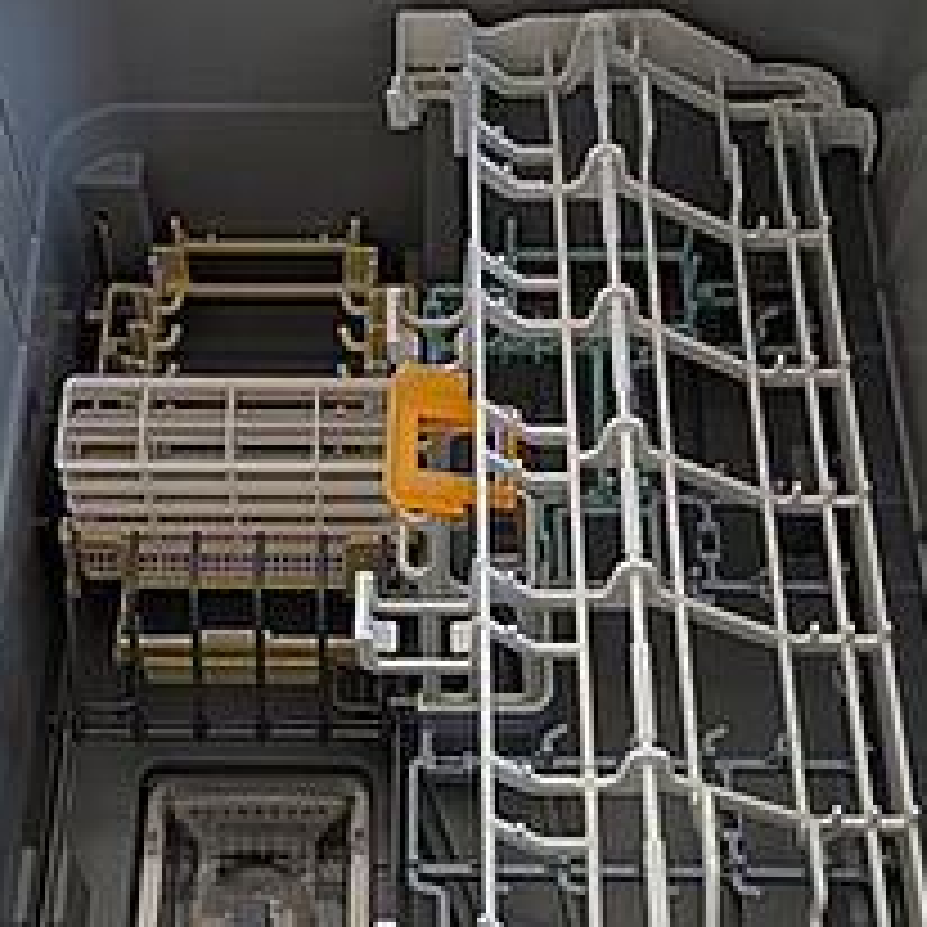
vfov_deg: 26.8
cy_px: 569
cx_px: 432
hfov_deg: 26.9
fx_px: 1939
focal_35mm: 64
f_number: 1.7
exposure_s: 1/100
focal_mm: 4.53
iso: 97
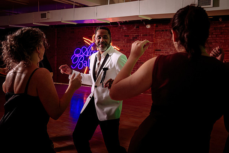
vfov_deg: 33.9
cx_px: 128
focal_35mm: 39
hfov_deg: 49.1
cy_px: 64
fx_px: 250
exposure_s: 1/200
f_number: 4
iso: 500
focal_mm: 34
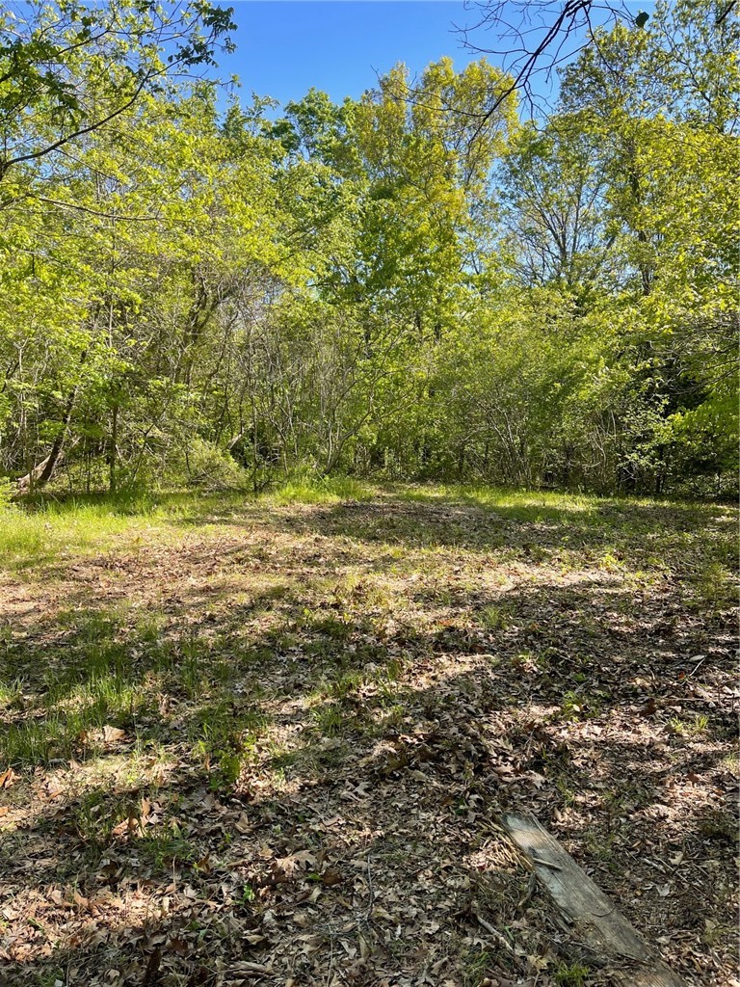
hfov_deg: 53.1
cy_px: 494
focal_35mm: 26
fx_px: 741
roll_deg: -3.9
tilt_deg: -7.4
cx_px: 370
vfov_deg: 67.3
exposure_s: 1/592
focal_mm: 5.1
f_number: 1.6
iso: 32
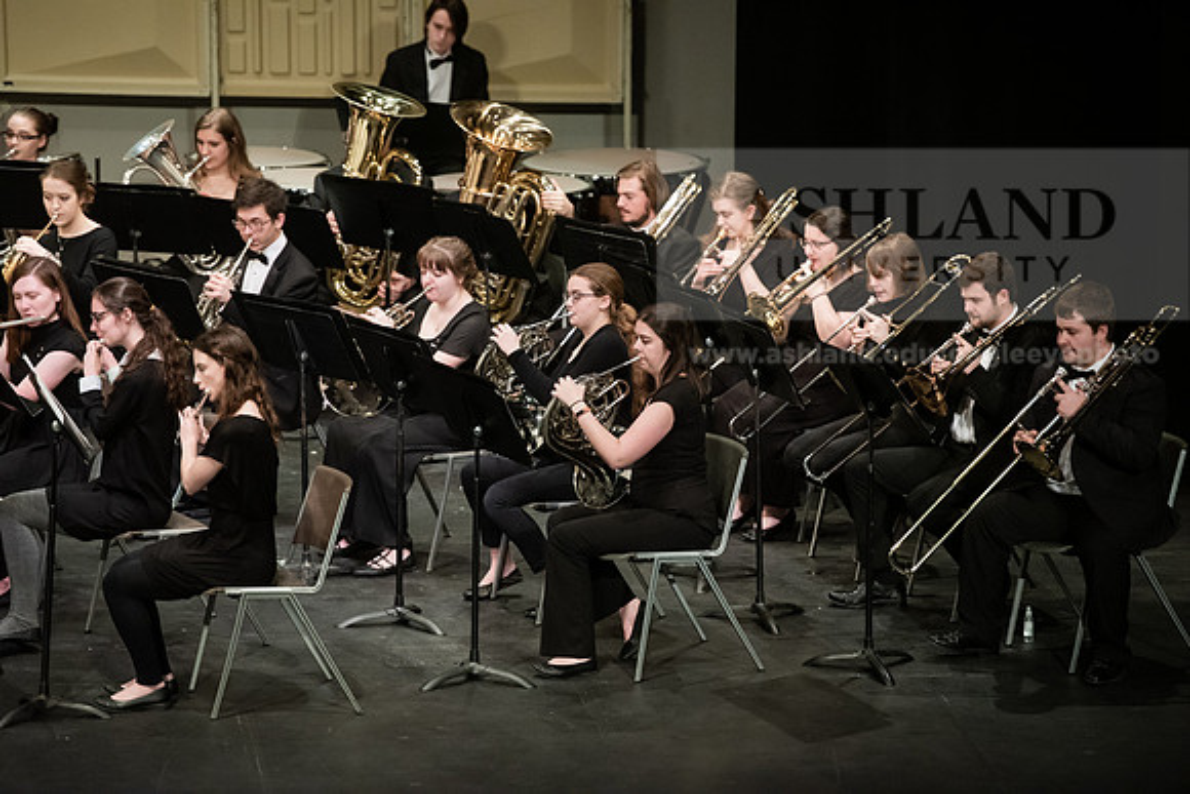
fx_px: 6116
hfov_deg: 11.1
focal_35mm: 185
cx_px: 595
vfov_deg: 7.4
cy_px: 397
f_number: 3.5
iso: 4000
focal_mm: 185
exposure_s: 1/200
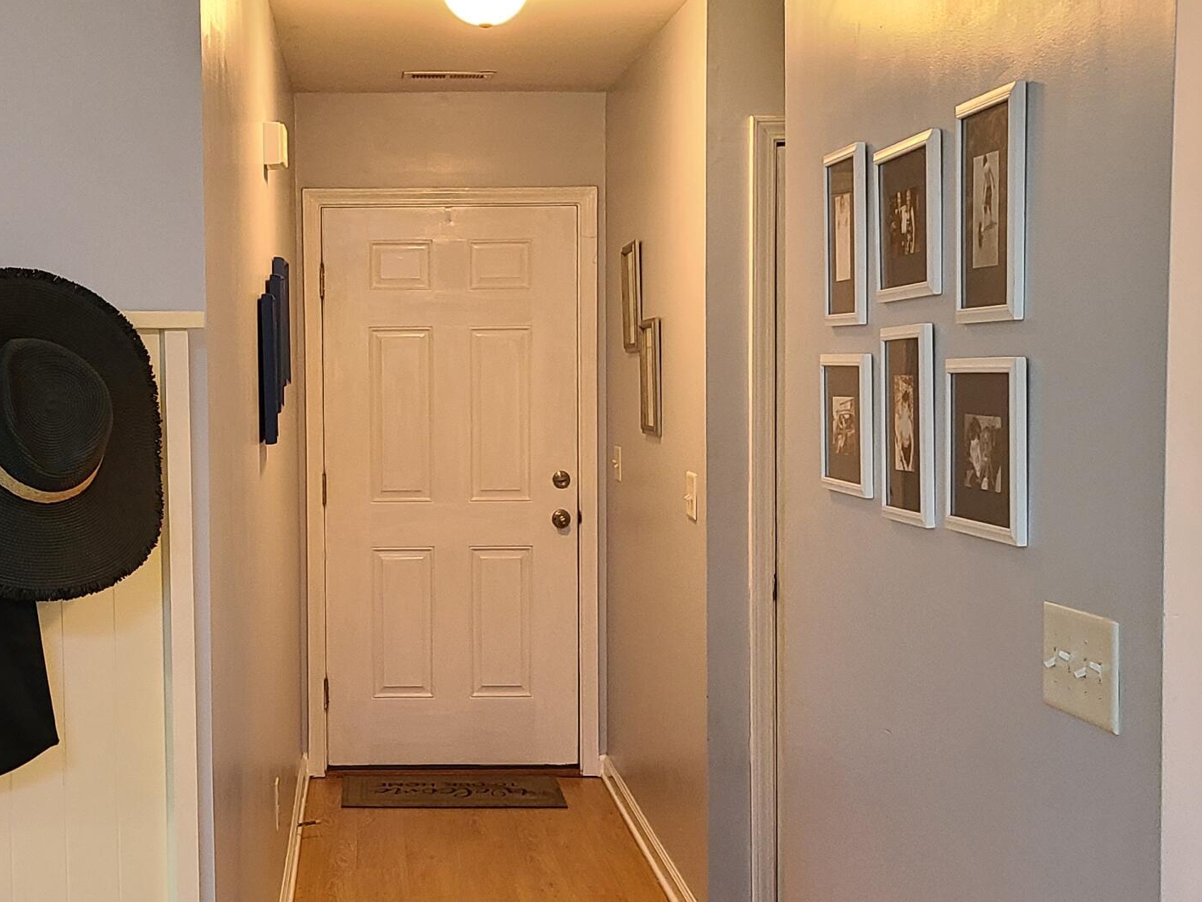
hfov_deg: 34.5
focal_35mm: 55
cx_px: 381
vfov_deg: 26.6
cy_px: 460
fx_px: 1910
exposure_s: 1/40
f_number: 1.8
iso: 200
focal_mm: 5.4
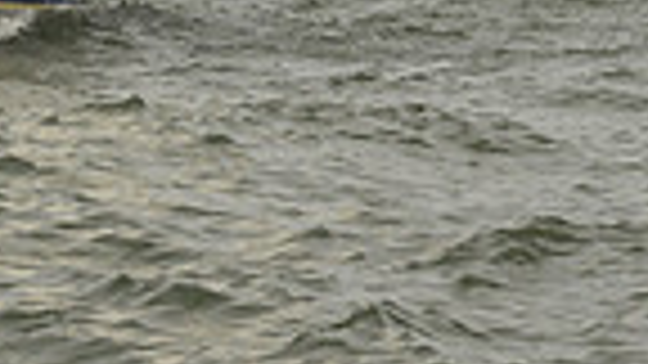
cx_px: -169
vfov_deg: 3.9
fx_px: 5069
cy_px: -912
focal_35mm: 295
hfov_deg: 7.2
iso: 250
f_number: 11
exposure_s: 1/640
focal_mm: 70
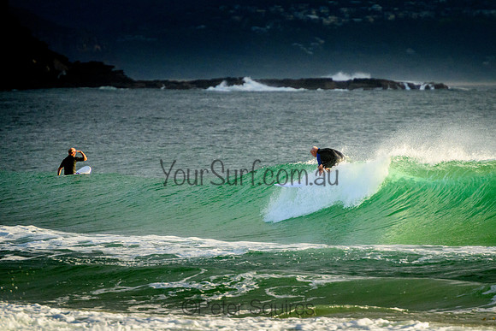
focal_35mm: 550
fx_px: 7580
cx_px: 341
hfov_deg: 3.7
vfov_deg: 2.5
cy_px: 168
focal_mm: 400
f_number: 5.6
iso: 1250
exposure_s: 1/2500
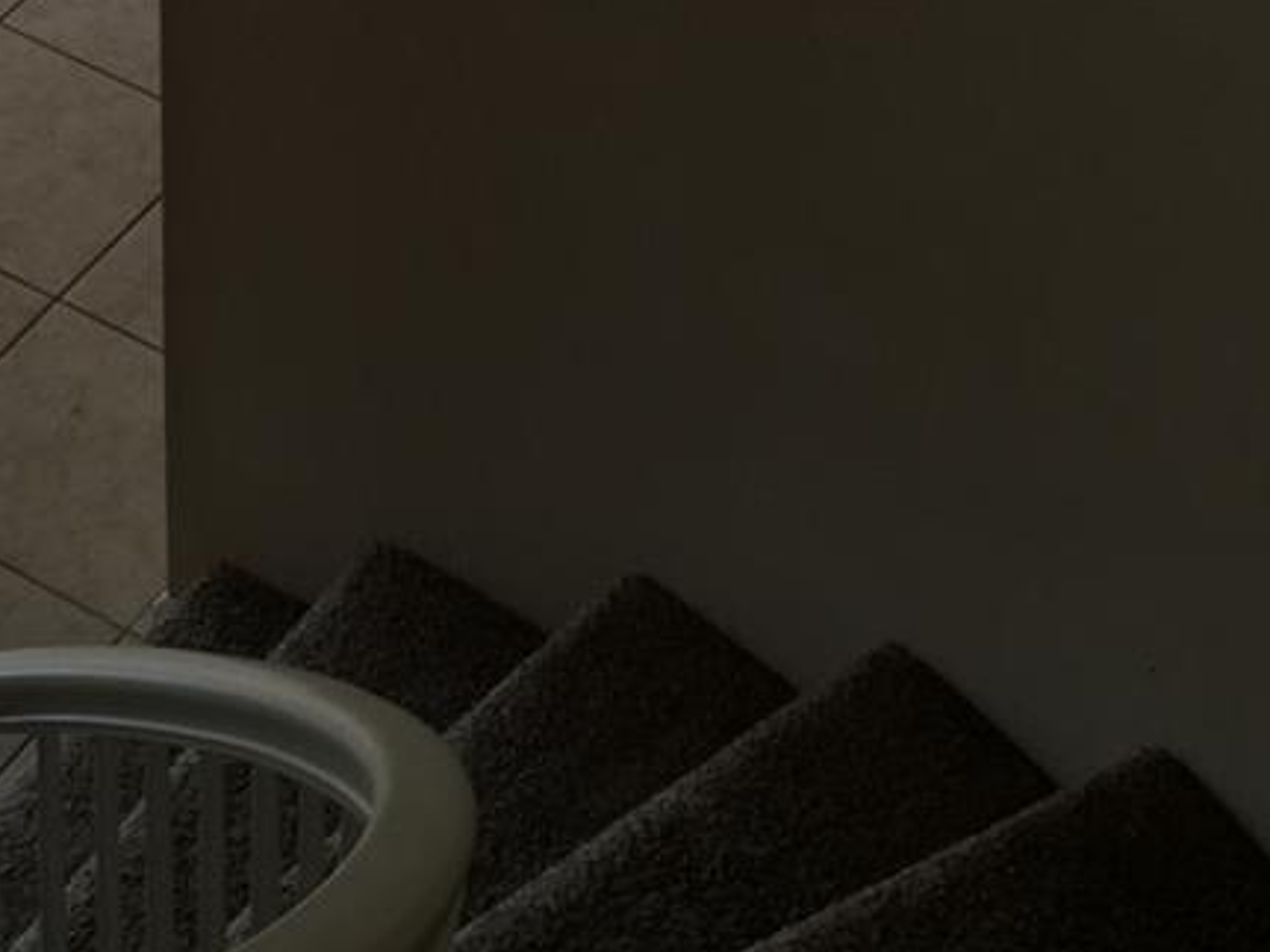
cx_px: 253
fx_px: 3704
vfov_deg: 14.0
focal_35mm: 101
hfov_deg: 19.3
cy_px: -336
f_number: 2.2
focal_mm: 4.15
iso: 32
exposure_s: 1/60
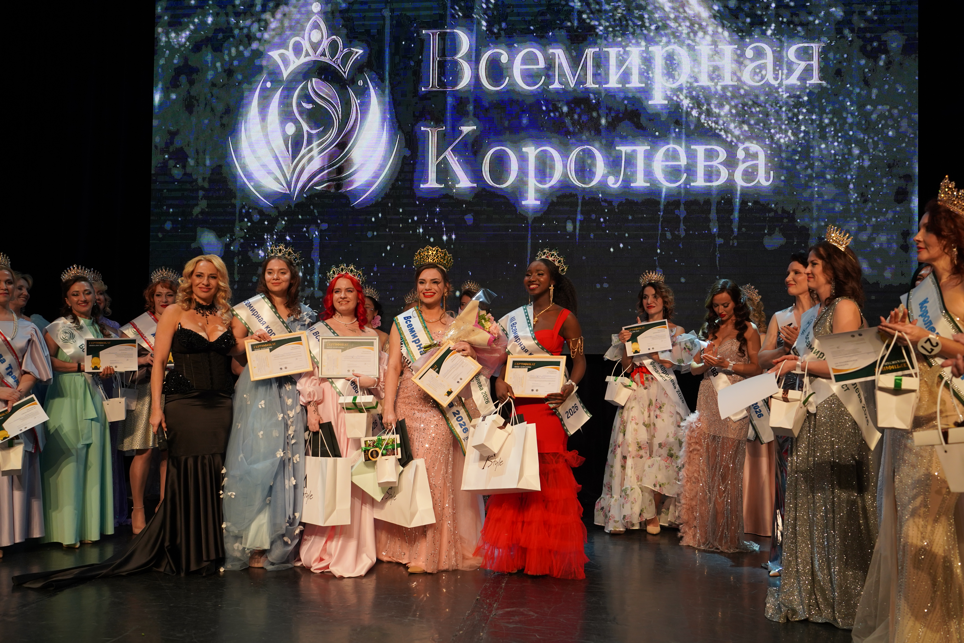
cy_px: 322
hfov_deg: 54.4
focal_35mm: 35
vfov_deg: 37.9
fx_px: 937
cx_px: 482
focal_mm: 35
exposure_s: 1/160
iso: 1000
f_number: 4
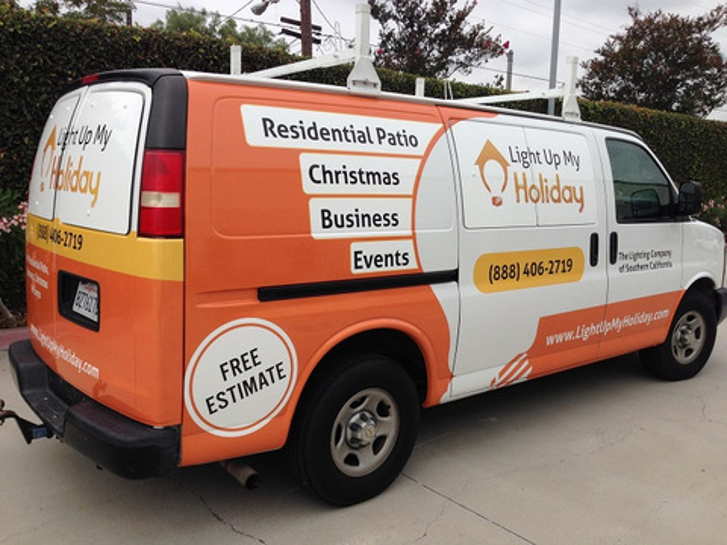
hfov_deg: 55.4
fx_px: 693
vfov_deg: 42.9
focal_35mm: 33
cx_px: 364
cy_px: 272
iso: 50
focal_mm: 4.12
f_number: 2.4
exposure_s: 1/1869
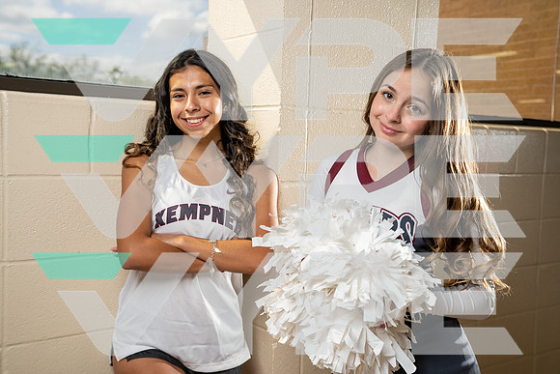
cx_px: 280
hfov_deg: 48.4
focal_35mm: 40
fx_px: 622
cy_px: 187
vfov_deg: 33.4
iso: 400
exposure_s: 1/250
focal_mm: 40
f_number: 4.5
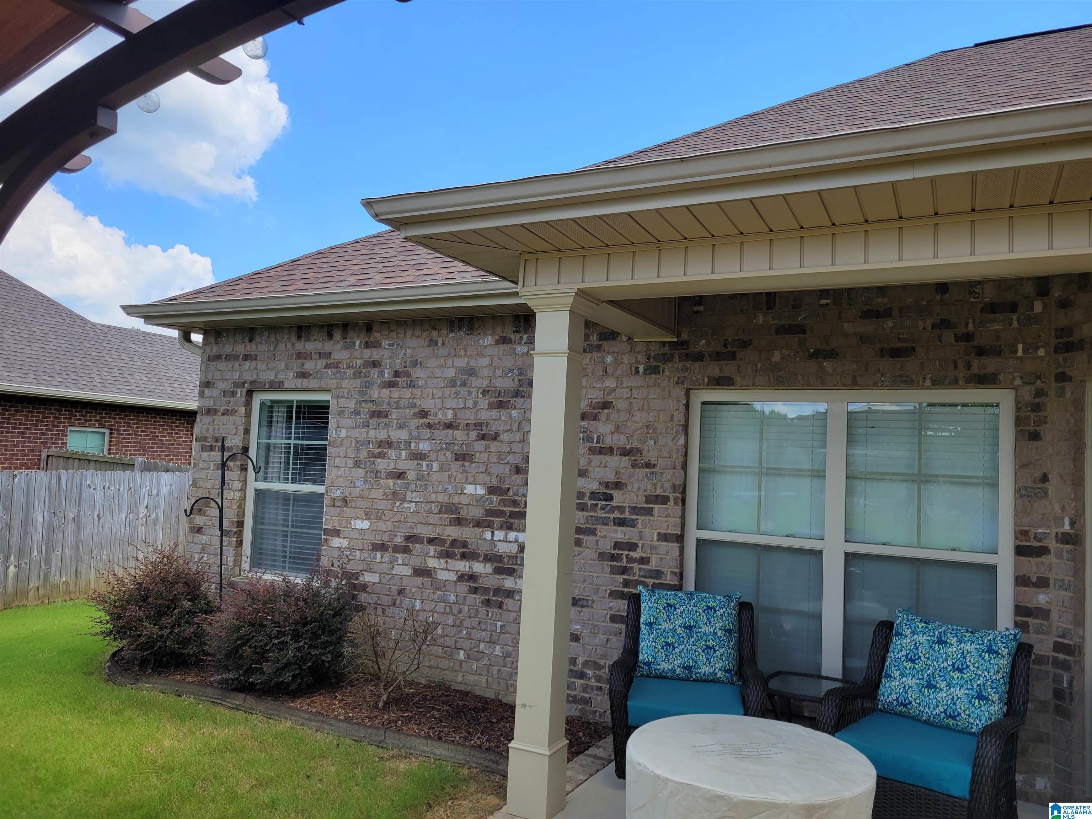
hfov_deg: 67.3
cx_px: 546
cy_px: 410
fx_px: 820
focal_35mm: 26
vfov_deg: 53.1
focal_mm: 5.4
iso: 40
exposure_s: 1/989
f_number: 1.8
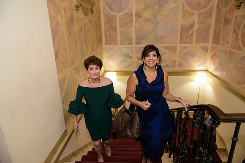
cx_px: 122
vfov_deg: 53.2
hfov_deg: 73.7
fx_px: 163
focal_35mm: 24
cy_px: 82
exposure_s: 1/125
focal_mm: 24
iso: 1000
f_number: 3.2
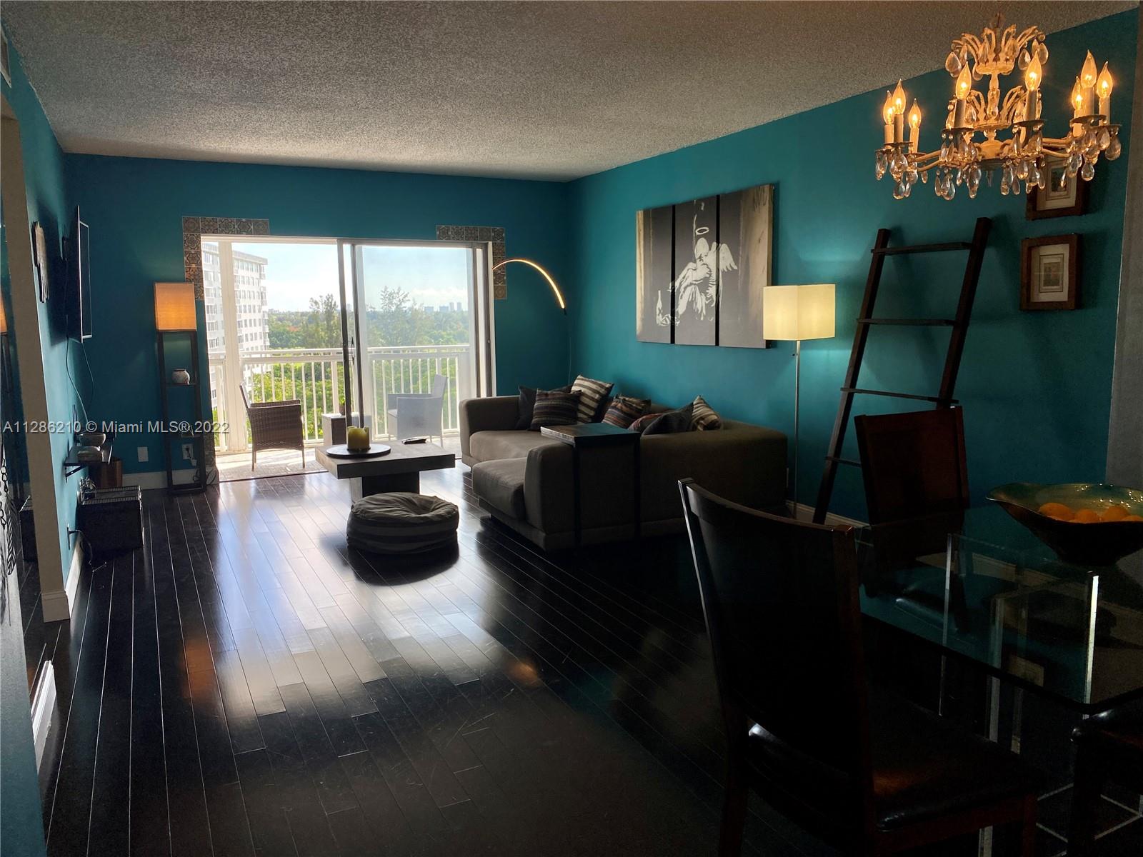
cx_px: 572
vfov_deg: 53.1
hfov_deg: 67.3
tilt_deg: -7.8
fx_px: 859
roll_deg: +1.1
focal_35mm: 26
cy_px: 428
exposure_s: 1/473
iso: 32
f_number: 1.8
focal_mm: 4.25
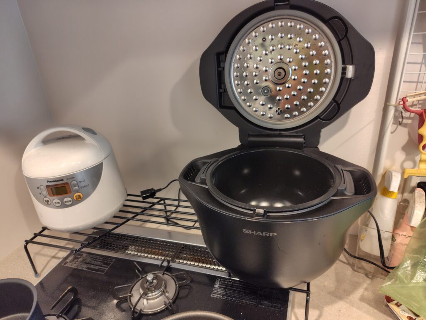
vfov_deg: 58.9
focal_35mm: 23
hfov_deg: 73.9
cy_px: 160
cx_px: 213
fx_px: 283
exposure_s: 1/50
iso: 476
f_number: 1.9
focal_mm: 5.6
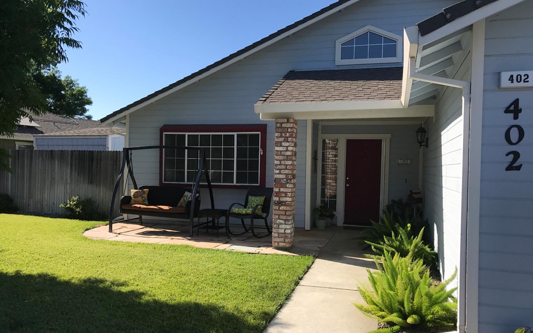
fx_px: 436
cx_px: 268
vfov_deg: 41.8
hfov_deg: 62.9
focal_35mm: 30
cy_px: 176
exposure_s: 1/1742
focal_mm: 3.99
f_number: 1.8
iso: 20
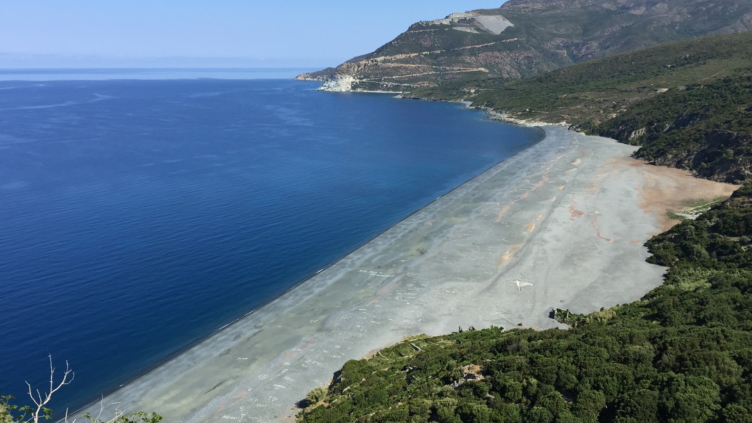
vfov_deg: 36.7
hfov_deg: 61.0
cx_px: 373
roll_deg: -0.3
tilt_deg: -11.6
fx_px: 638
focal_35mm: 32
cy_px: 199
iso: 32
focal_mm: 4.15
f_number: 2.2
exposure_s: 1/1883
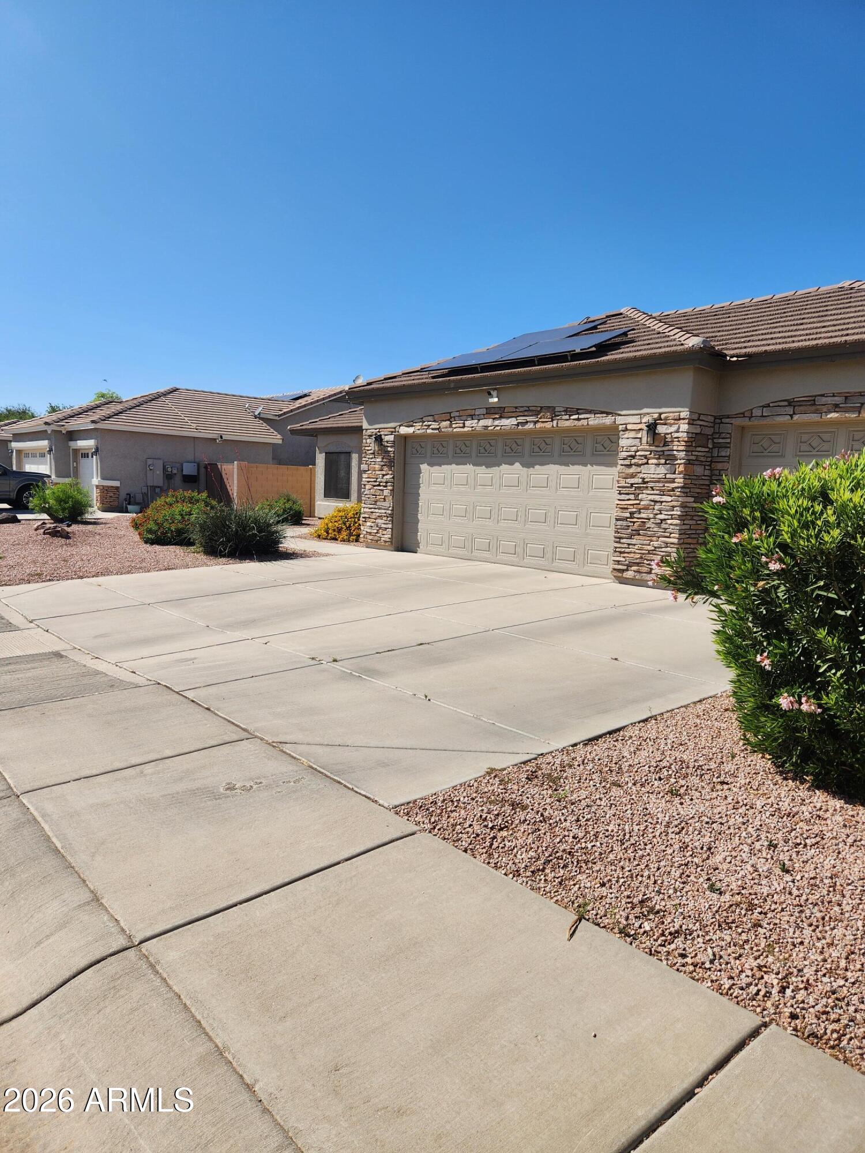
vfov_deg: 73.9
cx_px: 432
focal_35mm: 23
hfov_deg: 58.9
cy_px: 576
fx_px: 766
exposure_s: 1/2371
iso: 20
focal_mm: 5.4
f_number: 1.8
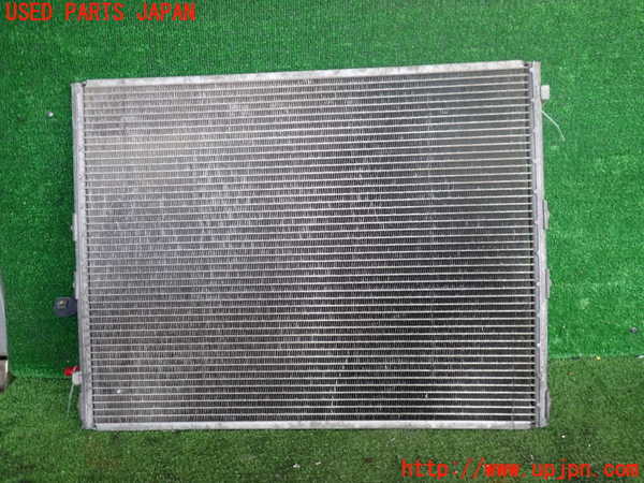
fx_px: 558
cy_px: 242
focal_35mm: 30
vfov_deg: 46.8
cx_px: 322
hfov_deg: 60.0
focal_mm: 5.4
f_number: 2.3
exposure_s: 1/100
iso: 200
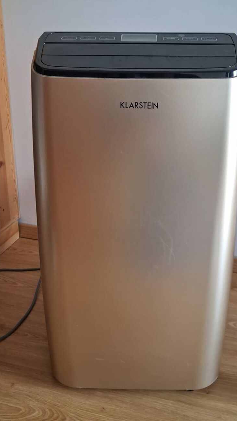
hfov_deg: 38.8
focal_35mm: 30
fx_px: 335
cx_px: 142
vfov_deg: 64.3
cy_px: 209
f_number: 1.8
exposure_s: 1/60
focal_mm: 4
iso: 500
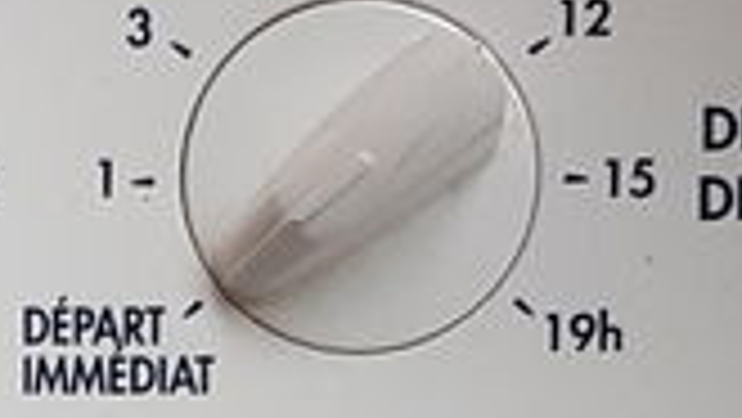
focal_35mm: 172
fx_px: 3386
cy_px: 863
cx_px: -157
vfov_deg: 6.8
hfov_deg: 12.2
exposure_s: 1/50
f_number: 1.7
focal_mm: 4.2
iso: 40
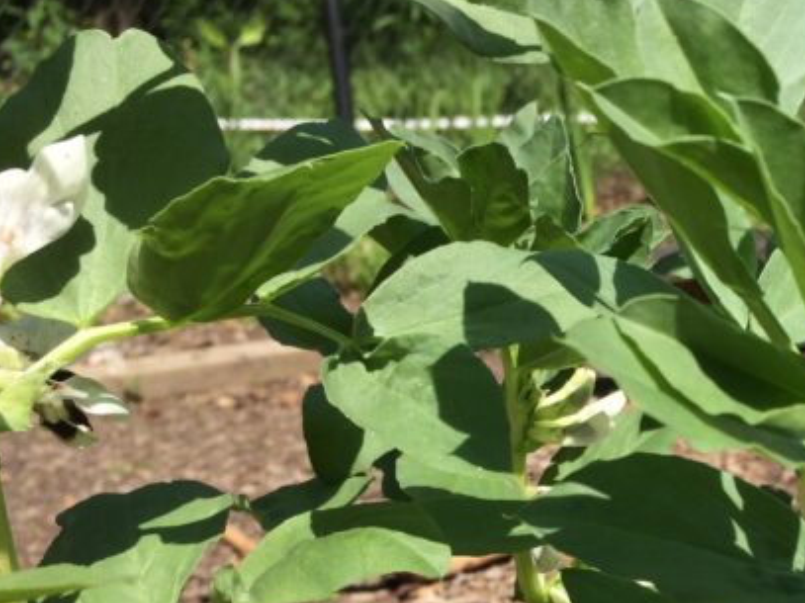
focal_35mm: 57
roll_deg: +5.4
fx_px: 1325
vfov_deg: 24.8
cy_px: 550
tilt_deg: -17.7
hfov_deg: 32.8
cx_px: 645
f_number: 2.2
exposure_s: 1/1520
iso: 32
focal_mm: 4.15
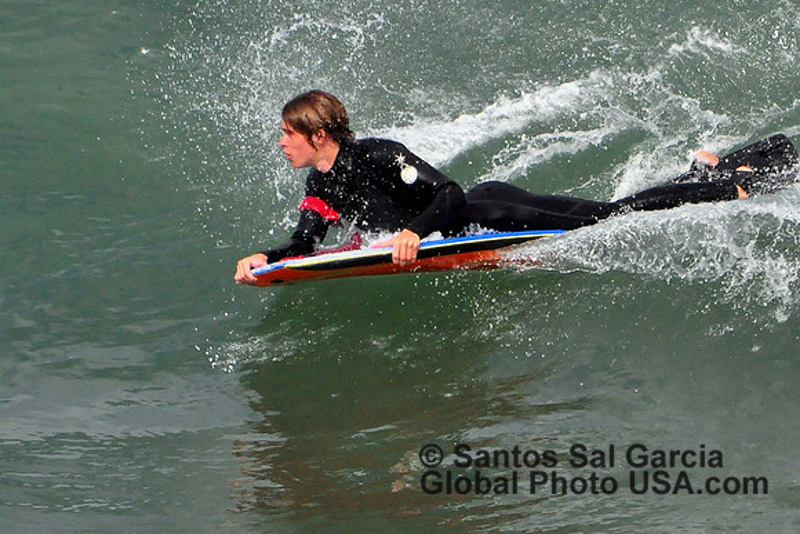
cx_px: 400
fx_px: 18337
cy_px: 267
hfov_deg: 2.5
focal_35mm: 825
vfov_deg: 1.7
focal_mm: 550
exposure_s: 1/2000
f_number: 10
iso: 1250
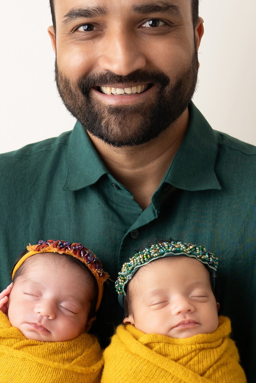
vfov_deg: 21.0
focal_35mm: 97
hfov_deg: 14.1
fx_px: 1035
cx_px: 117
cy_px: 237
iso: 100
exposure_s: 1/200
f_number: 2.5
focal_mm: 35
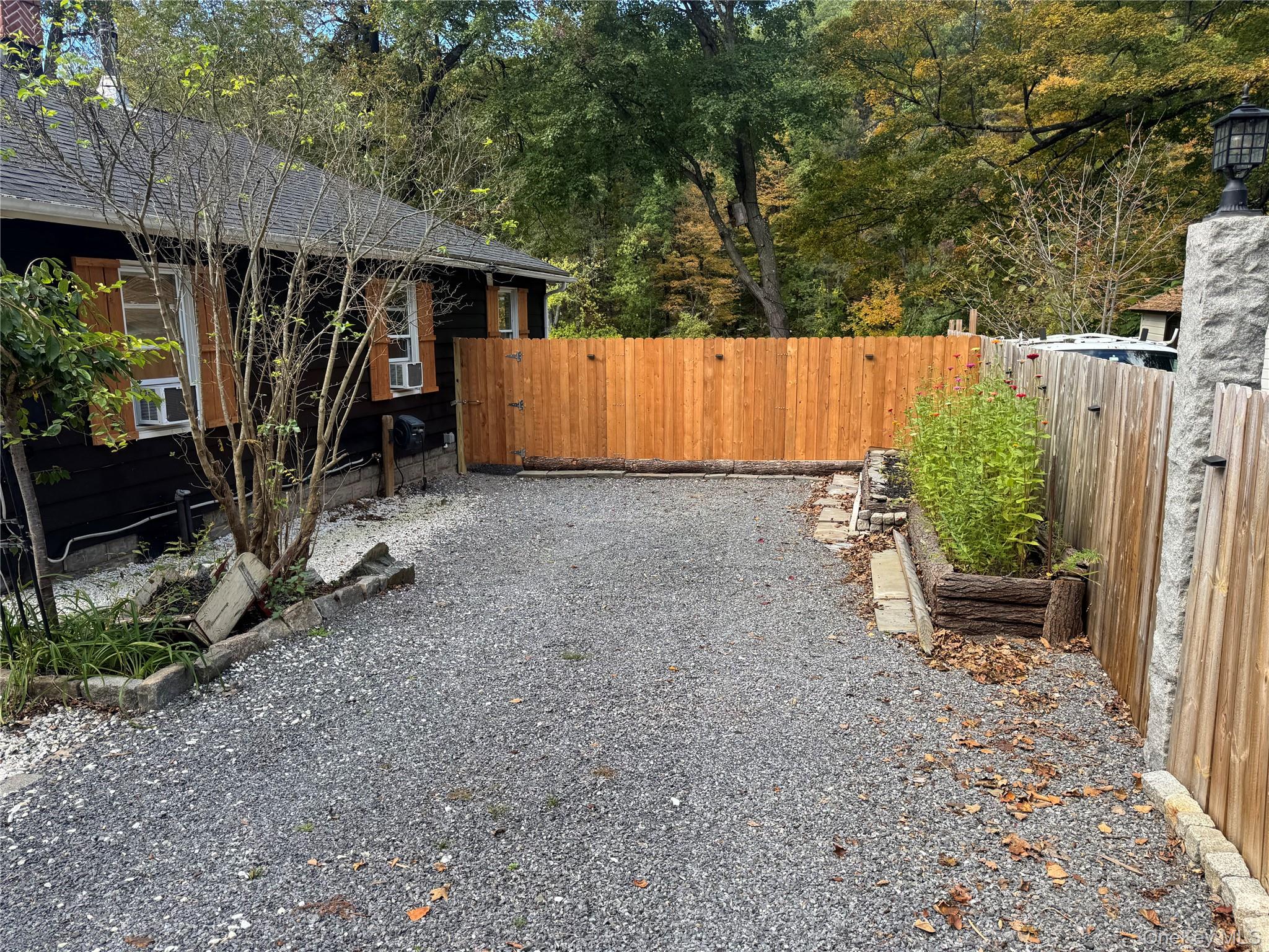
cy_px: 476
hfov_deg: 71.6
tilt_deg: -12.3
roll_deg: -0.5
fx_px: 880
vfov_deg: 56.8
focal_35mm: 24
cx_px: 634
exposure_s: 1/615
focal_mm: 6.76
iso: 80
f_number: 1.78
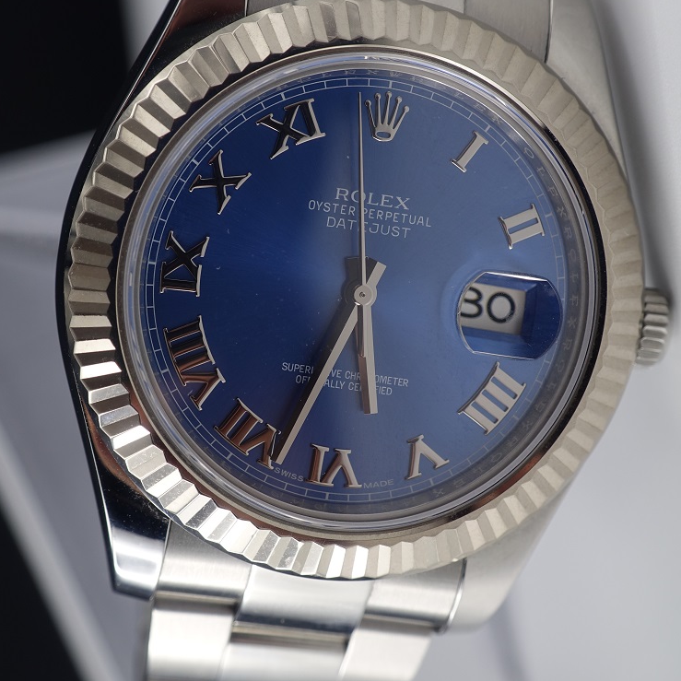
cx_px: 341
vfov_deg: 23.1
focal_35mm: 75
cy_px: 317
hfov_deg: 23.1
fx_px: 1669
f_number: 5
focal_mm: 21.19
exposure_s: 1/80
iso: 125
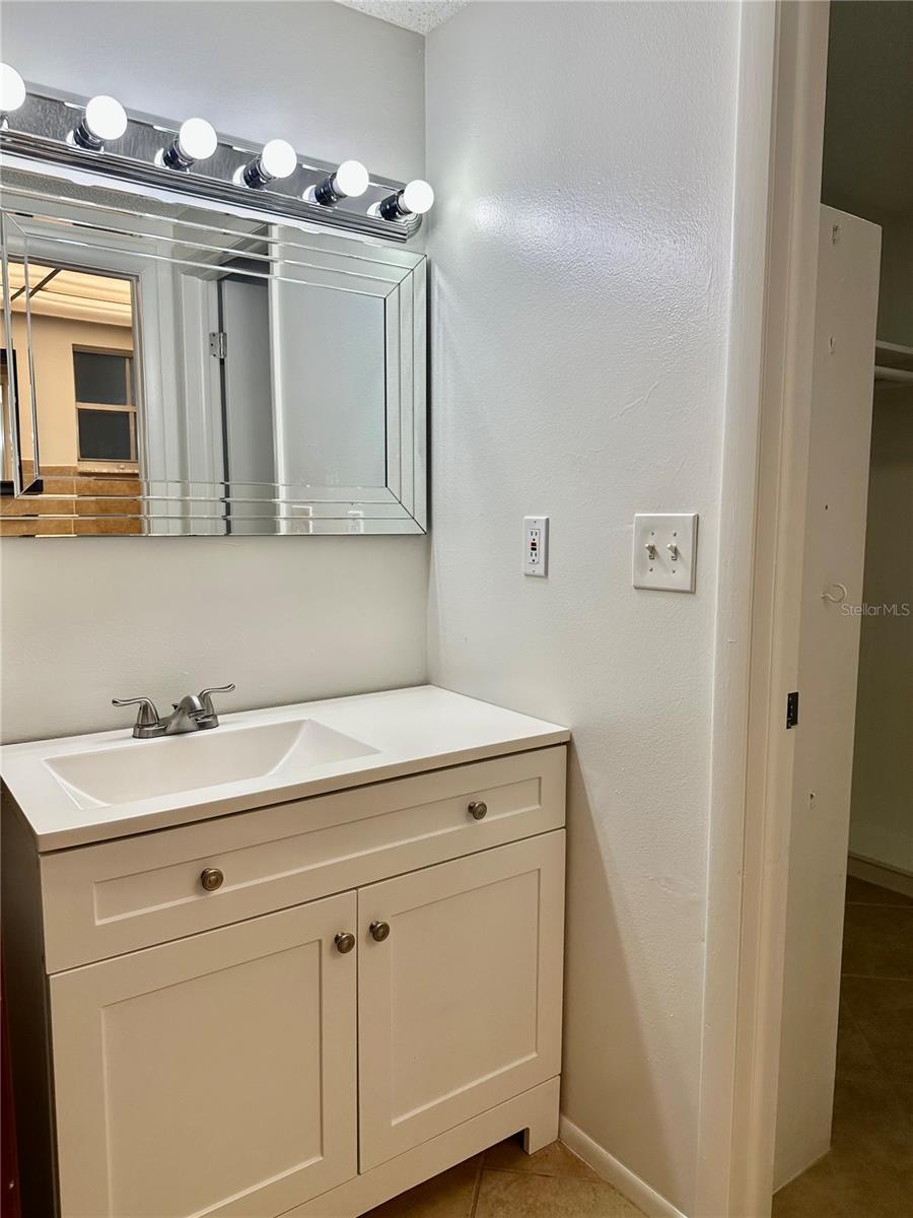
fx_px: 844
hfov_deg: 56.8
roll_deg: -0.3
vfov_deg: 71.6
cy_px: 609
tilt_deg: -6.2
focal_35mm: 24
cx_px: 456
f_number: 1.78
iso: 80
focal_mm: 6.86
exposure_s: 1/380
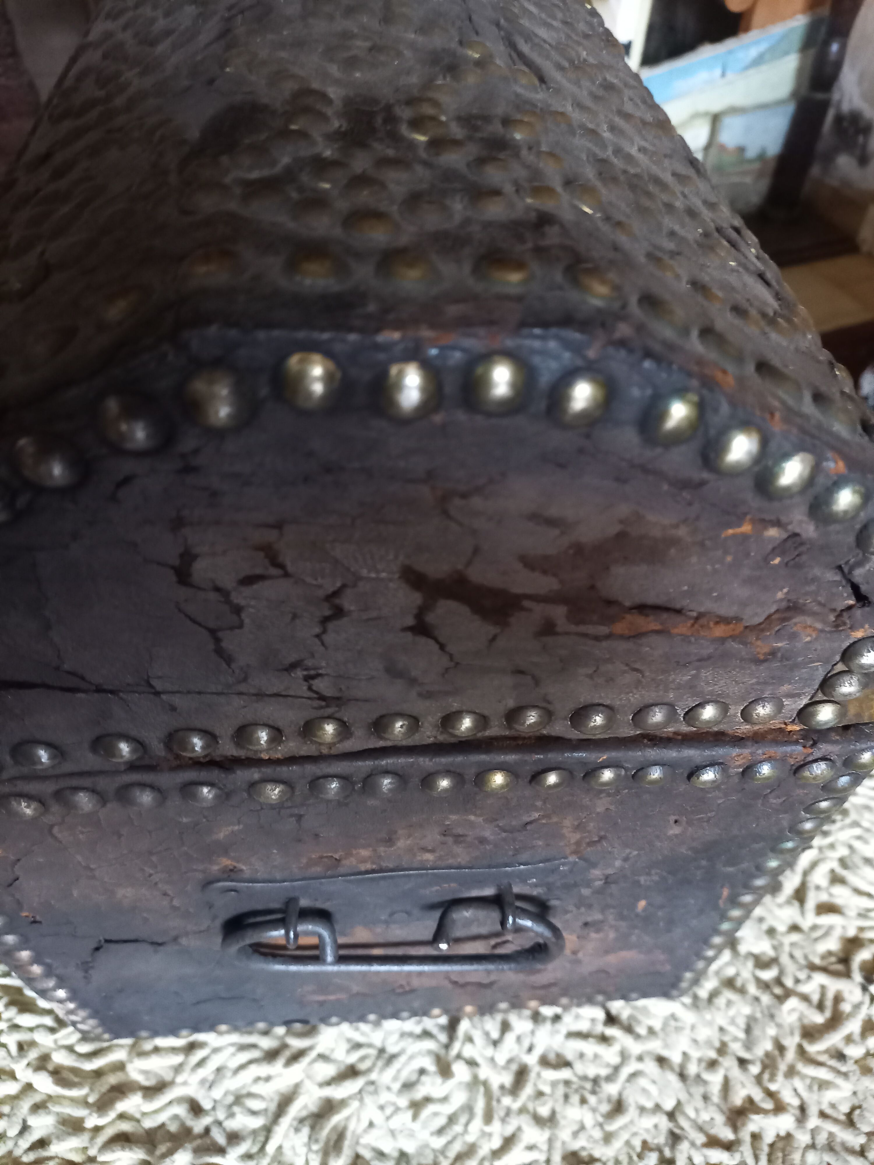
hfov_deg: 54.9
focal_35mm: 25
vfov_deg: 69.4
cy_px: 582
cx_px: 437
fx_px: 842
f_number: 1.8
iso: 1000
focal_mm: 4.65
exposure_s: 1/20
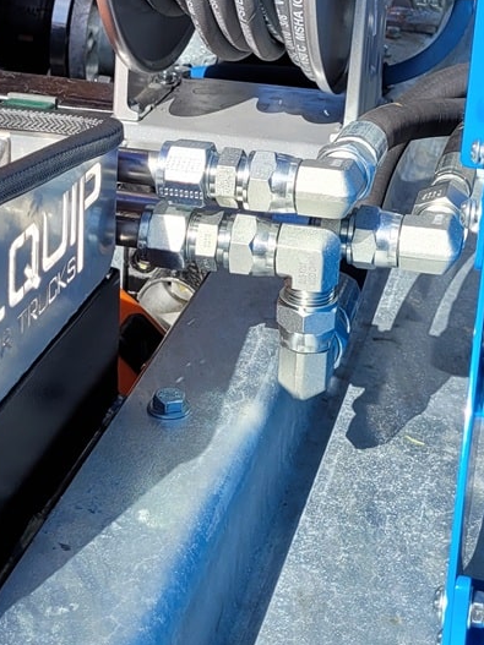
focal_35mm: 79
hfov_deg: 18.6
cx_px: 210
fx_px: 1473
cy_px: 64
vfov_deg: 24.0
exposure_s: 1/1889
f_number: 1.8
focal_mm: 5.4
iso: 40
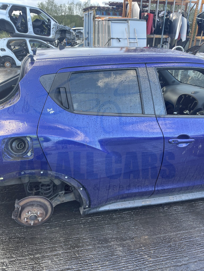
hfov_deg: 53.1
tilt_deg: -26.2
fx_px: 204
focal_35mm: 26
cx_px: 102
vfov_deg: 67.3
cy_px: 136
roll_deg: -1.1
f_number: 1.6
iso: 80
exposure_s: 1/121
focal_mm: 5.1
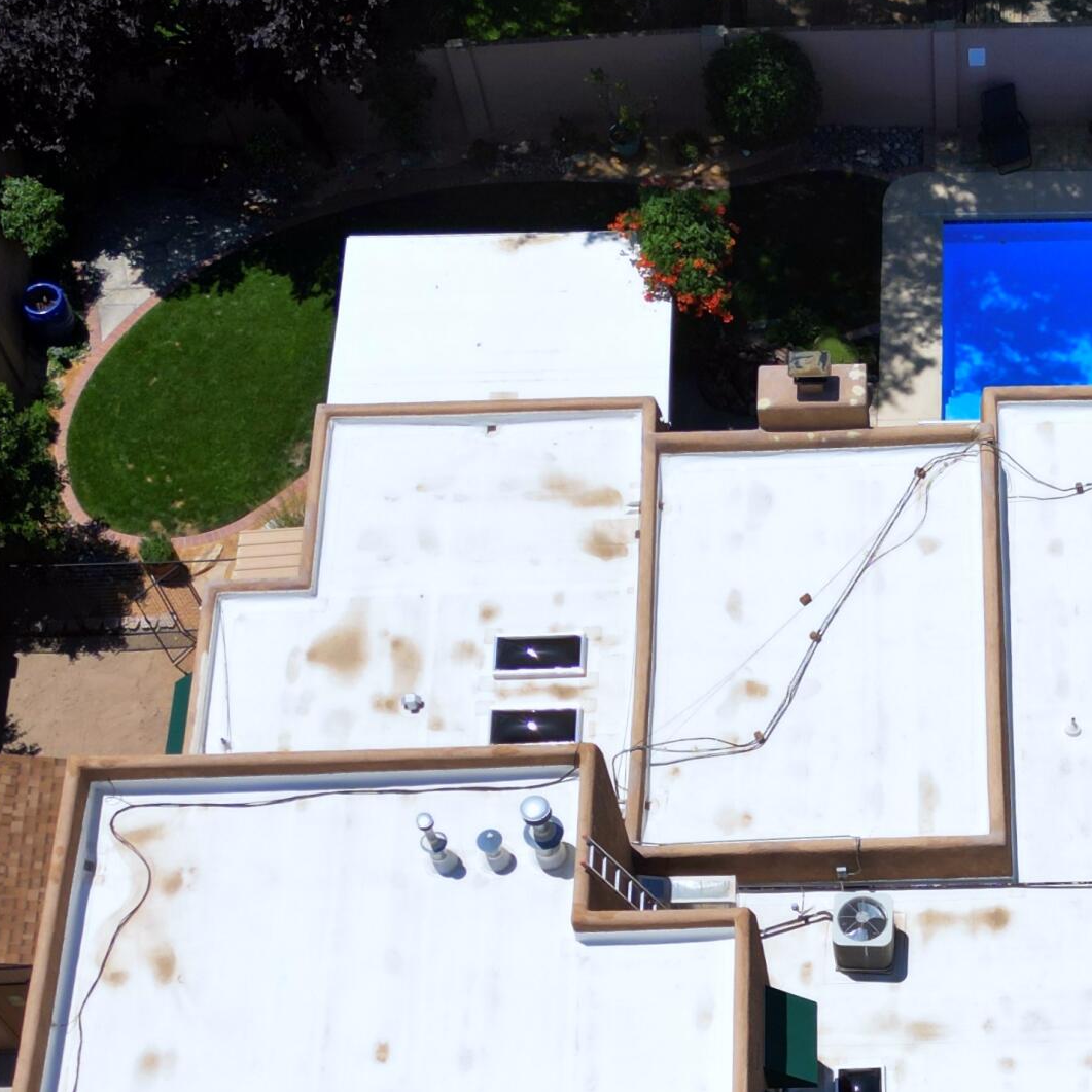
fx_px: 2141
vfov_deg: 27.4
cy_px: 1028
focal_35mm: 60
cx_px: 924
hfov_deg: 27.8
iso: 100
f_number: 1.7
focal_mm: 6.72
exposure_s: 1/5000
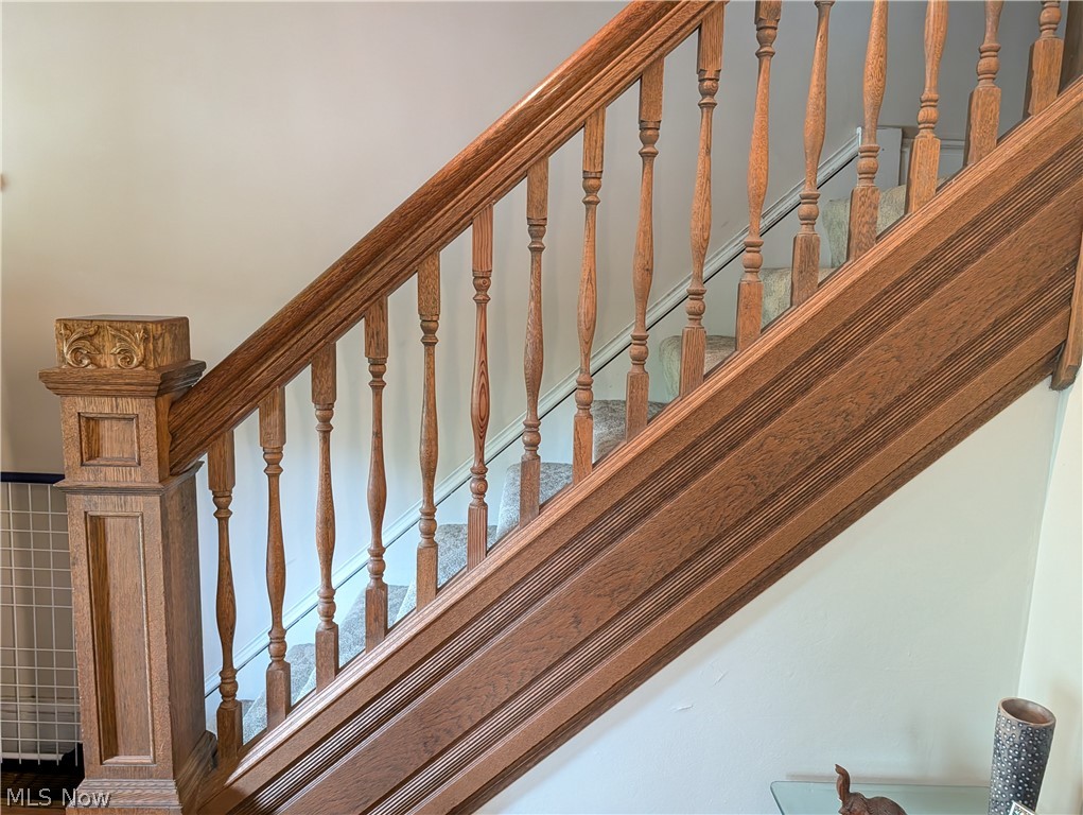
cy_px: 408
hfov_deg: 71.5
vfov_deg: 56.9
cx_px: 542
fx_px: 752
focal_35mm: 24
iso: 1829
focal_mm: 6.9
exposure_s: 1/60
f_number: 1.68
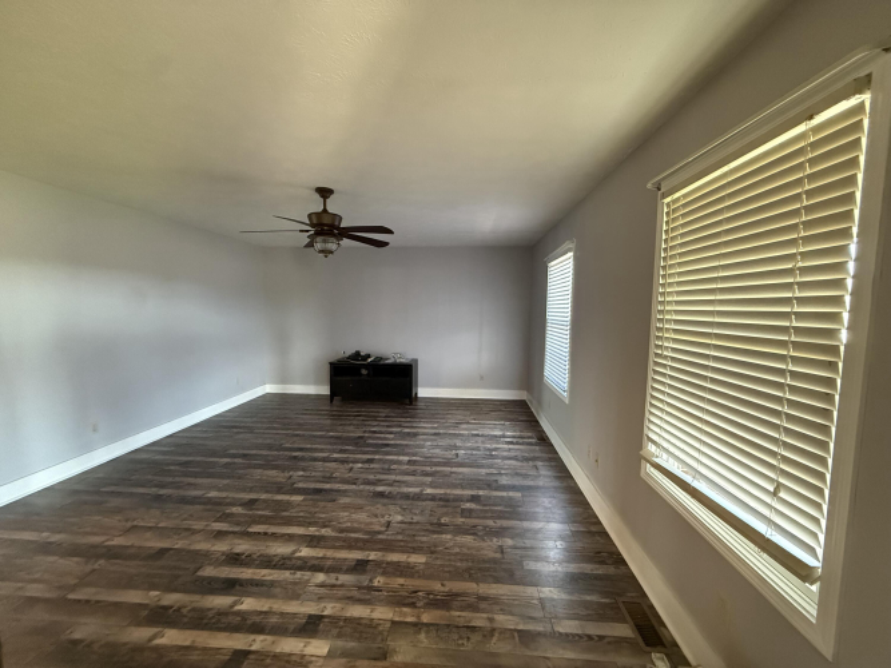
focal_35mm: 14
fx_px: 360
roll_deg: -0.1
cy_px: 334
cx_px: 446
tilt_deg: -4.5
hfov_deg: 102.1
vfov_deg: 85.7
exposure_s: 1/60
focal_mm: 2.22
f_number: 2.2
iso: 800
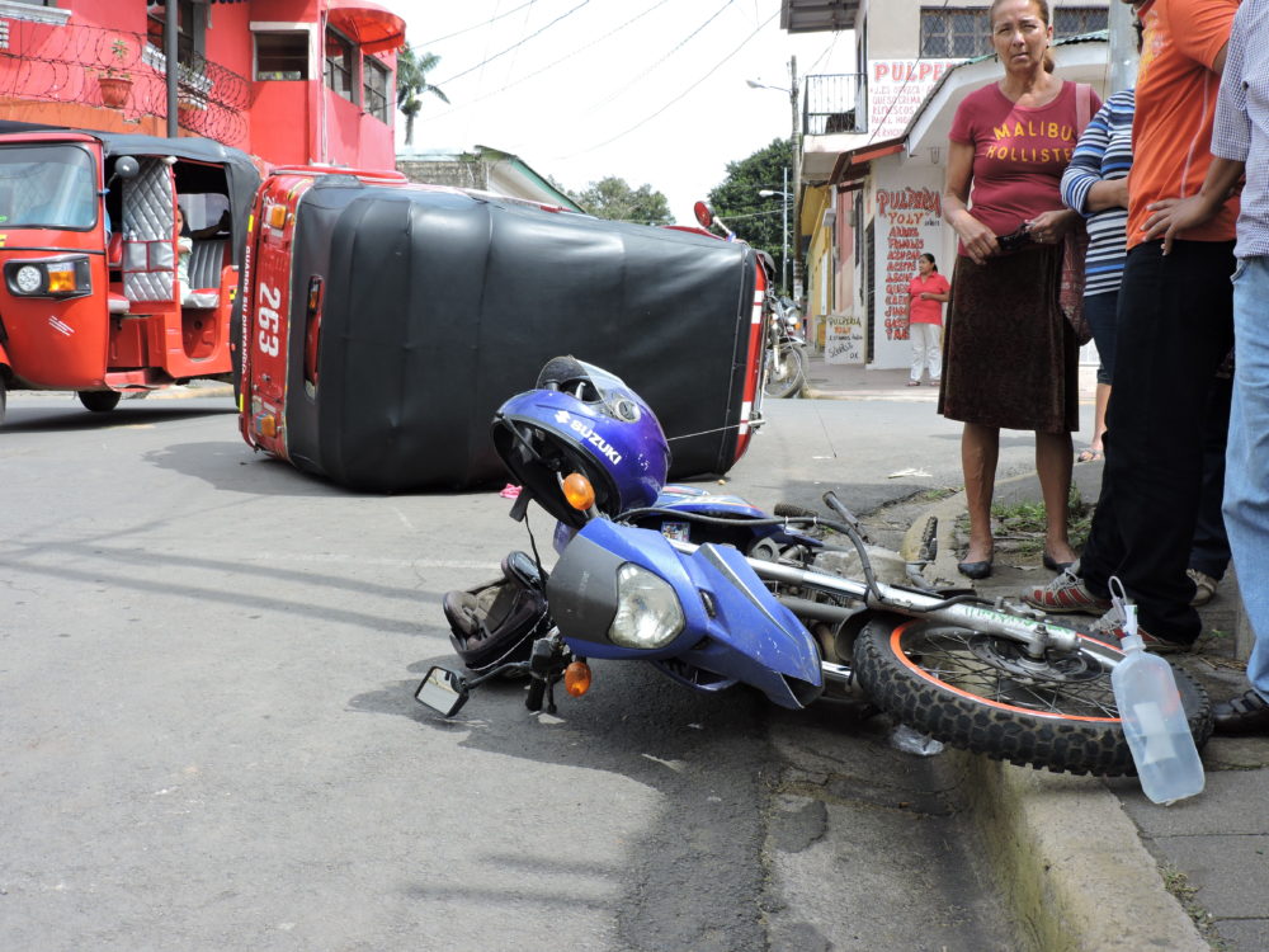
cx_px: 634
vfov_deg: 33.6
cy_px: 476
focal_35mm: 43
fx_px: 1576
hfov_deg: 43.9
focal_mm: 7.7
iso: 100
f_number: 3.4
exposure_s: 1/400
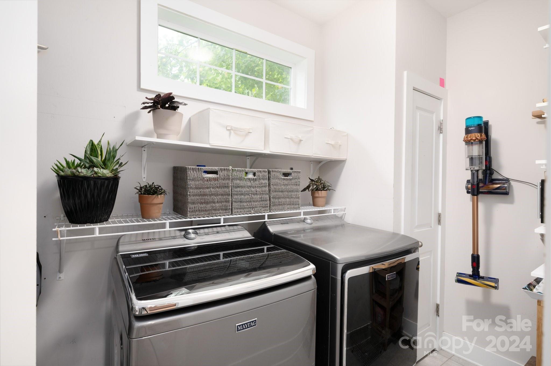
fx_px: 275
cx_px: 276
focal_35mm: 18
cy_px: 183
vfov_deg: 67.3
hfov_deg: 90.0
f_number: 8
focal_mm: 18
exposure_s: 1/60
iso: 400
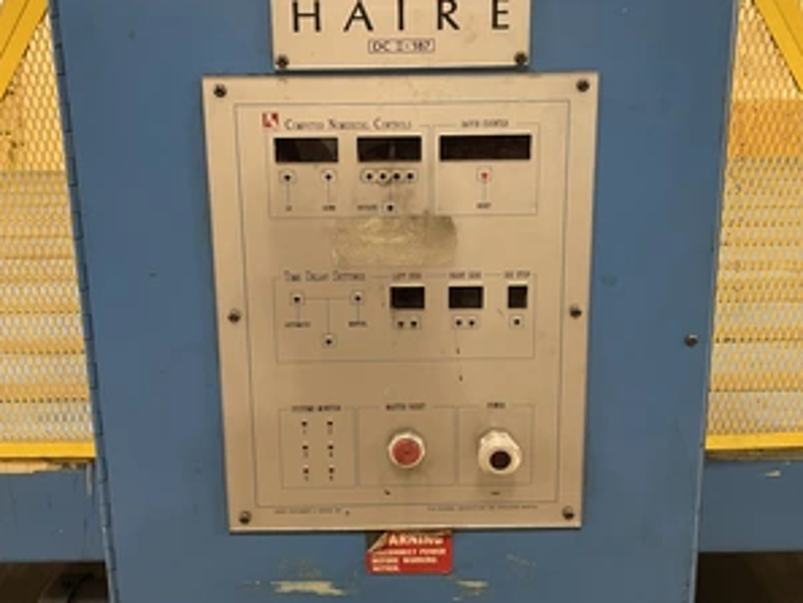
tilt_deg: -13.6
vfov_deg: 40.5
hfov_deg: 52.6
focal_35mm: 35
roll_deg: +1.3
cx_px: 403
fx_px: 812
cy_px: 233
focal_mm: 4.2
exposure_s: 1/40
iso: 500
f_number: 1.6
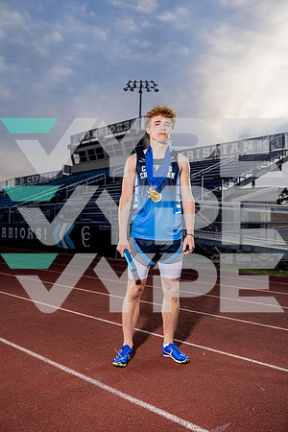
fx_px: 396
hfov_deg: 40.0
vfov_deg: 57.2
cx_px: 144
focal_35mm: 33
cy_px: 216
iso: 100
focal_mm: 33
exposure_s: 1/250
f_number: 4
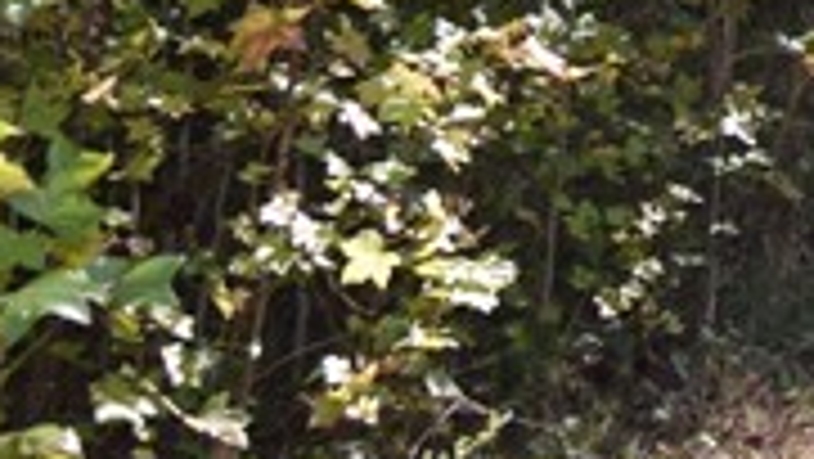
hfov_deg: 9.5
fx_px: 4081
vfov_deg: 6.0
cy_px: -806
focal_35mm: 189
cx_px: 2253
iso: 220
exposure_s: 1/125
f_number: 5.6
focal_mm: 20
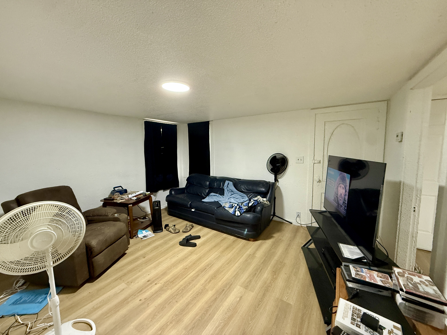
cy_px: 168
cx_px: 224
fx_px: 181
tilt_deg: -4.2
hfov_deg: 102.1
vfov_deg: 85.7
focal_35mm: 14
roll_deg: +0.3
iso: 500
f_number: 2.2
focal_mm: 2.22
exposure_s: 1/60
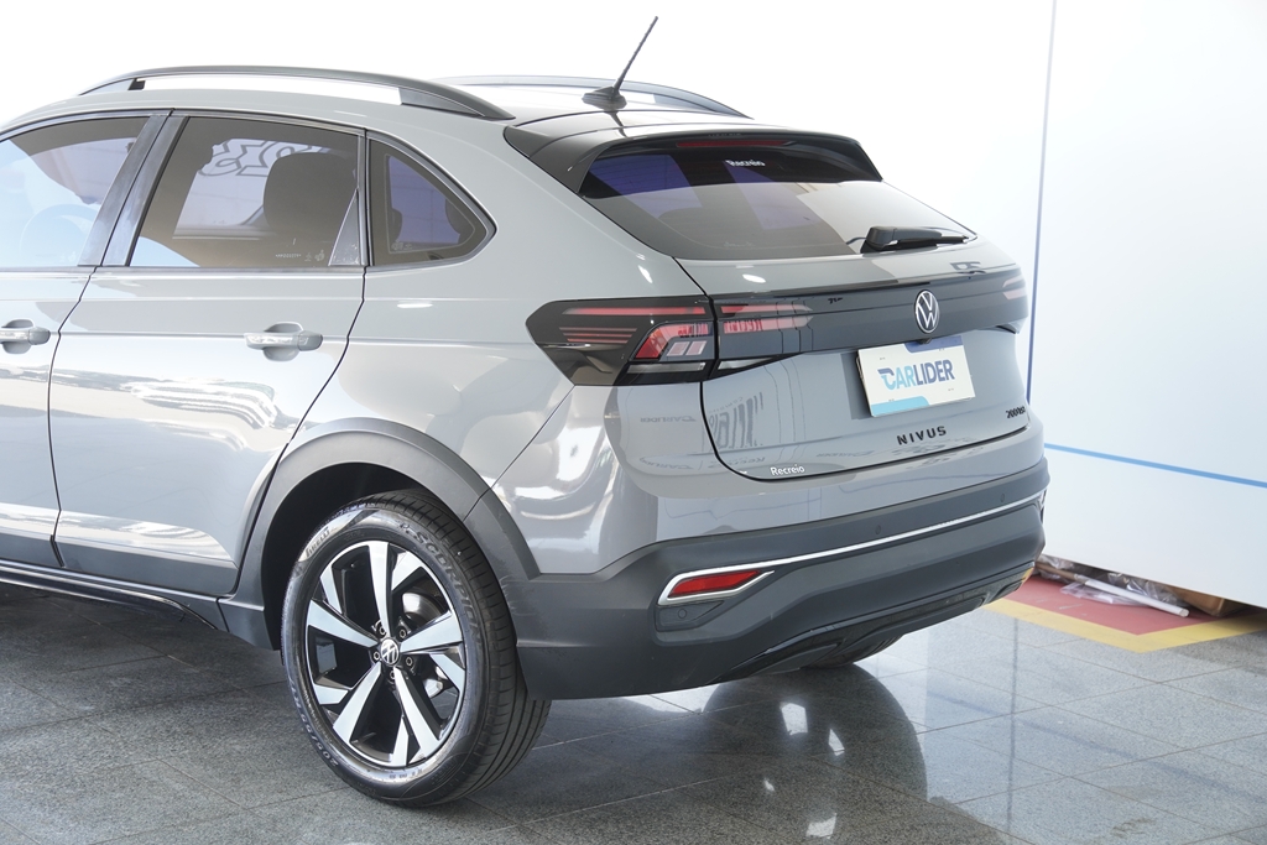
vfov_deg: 22.1
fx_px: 2165
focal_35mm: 62
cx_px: 634
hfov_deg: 32.6
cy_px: 422
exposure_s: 1/80
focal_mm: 41
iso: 250
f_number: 2.8
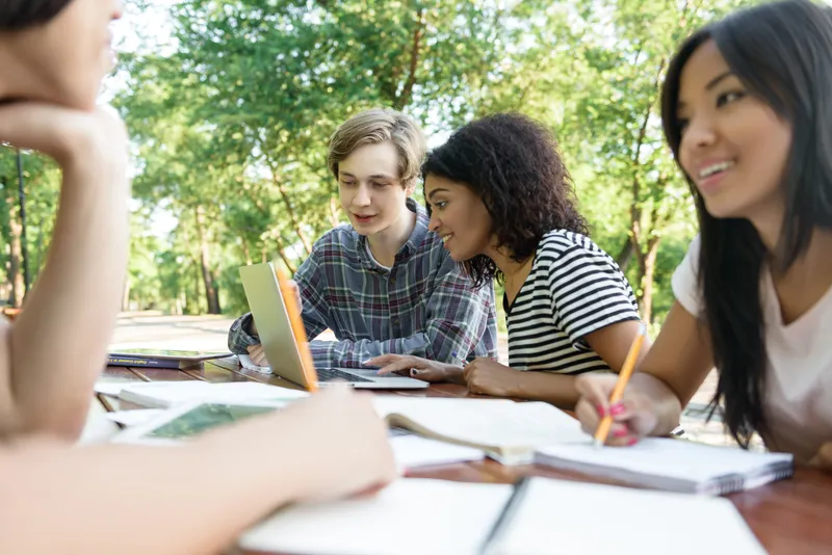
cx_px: 416
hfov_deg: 53.1
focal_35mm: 36
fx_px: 832
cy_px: 278
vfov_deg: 36.9
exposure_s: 1/160
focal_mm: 36
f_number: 3.2
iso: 320
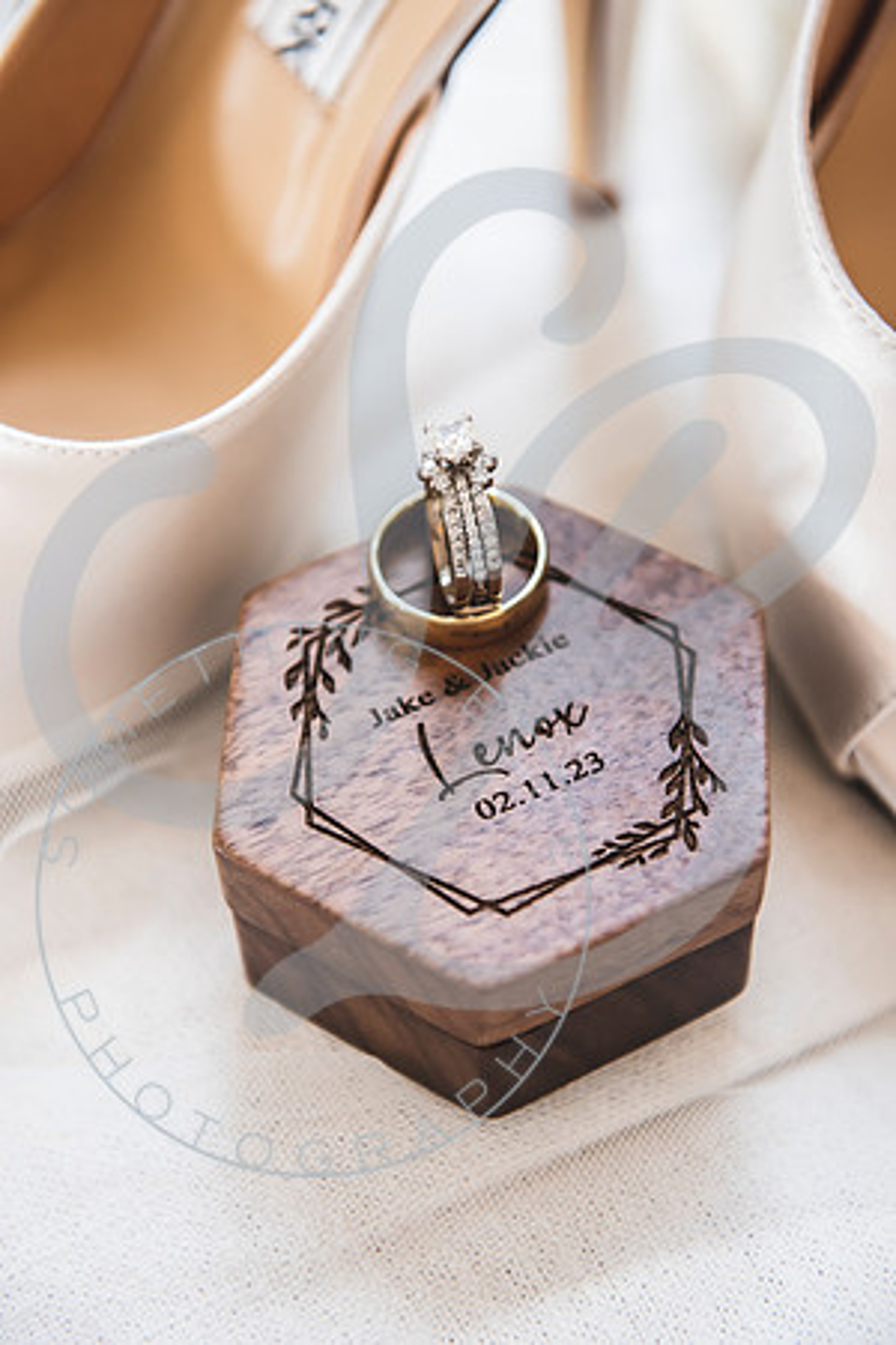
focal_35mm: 70
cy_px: 672
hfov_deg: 19.5
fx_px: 2613
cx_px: 448
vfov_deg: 28.8
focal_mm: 70
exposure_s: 1/125
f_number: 5
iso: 1000
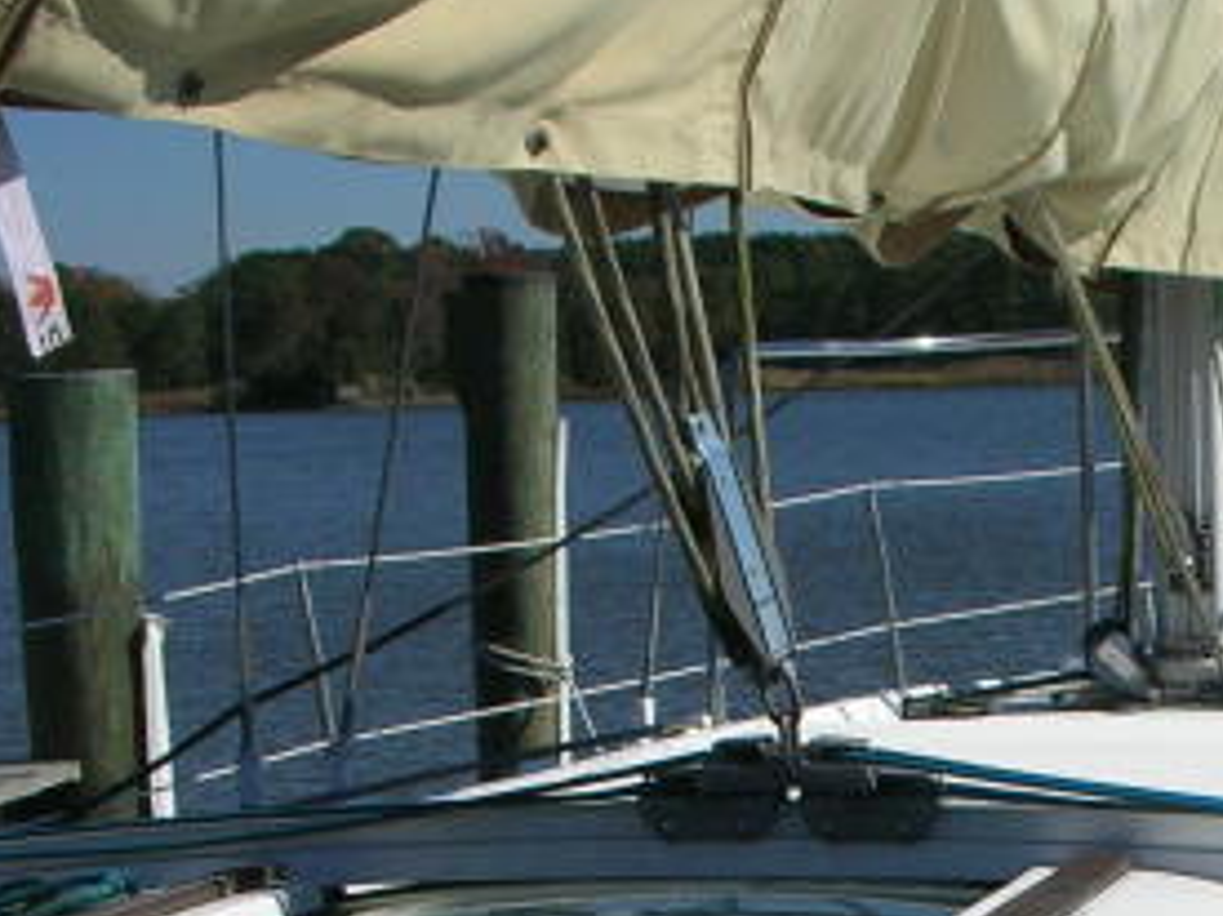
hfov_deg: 18.7
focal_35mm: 102
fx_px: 3602
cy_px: 1134
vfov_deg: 14.0
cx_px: 1236
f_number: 8.5
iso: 50
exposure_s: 1/209
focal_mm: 5.8
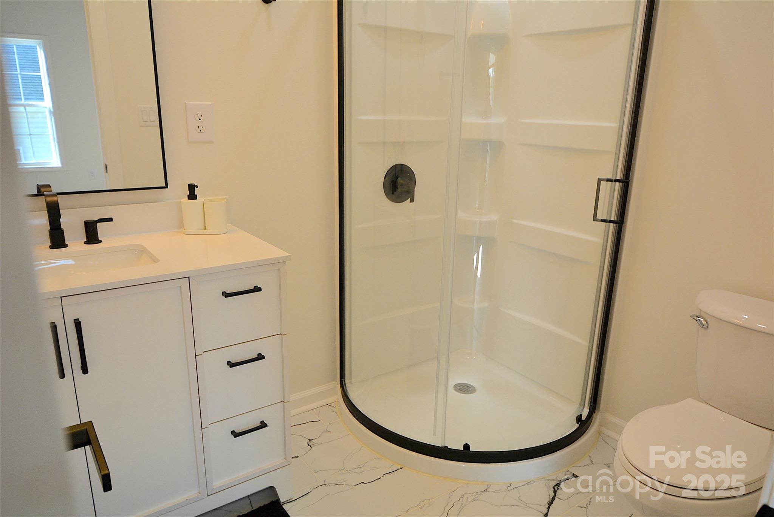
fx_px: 516
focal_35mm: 24
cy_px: 258
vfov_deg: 53.2
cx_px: 387
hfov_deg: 73.7
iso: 400
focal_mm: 16
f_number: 5
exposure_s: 1/100
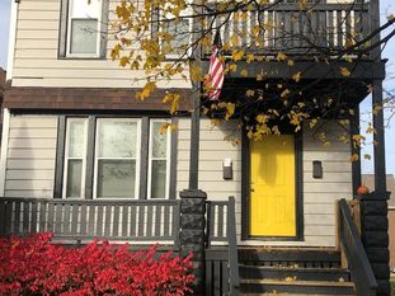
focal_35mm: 45
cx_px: 218
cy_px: 180
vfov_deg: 32.1
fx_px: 513
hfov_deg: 42.0
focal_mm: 4
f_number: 1.8
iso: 20
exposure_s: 1/1333
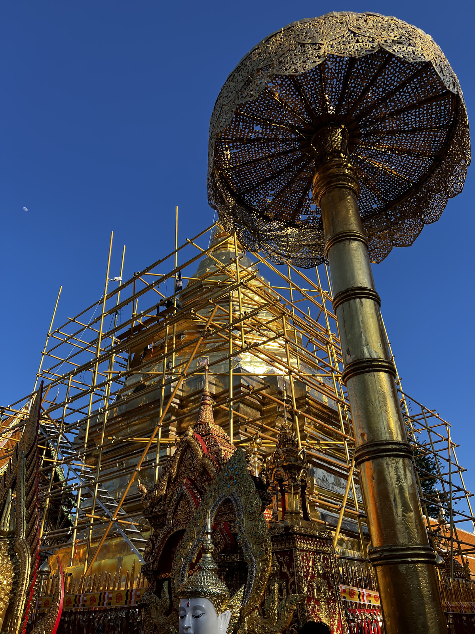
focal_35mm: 26
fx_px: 476
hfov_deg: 53.1
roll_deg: +1.4
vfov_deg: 67.3
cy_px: 317
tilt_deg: +32.3
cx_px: 238
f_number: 1.5
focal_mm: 5.7
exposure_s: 1/2045
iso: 50
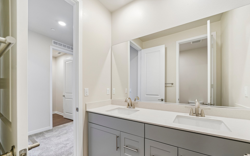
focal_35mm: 14
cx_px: 131
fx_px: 95
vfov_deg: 78.3
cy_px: 88
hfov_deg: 105.2
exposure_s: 1/15
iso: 400
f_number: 7.1
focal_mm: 13
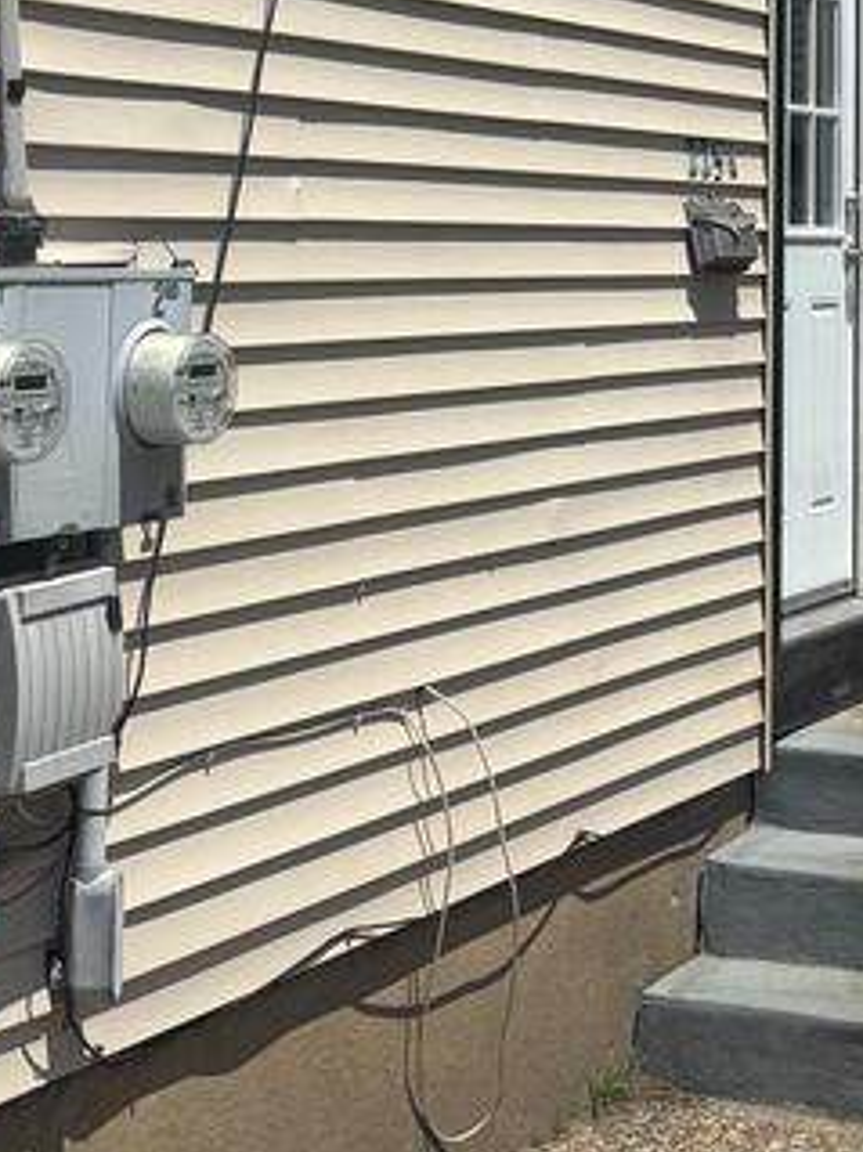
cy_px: 43
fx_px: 2927
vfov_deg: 21.6
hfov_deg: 16.5
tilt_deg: +4.7
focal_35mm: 88
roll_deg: +0.1
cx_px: 776
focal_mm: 5.96
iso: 50
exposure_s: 1/7194
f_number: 1.6
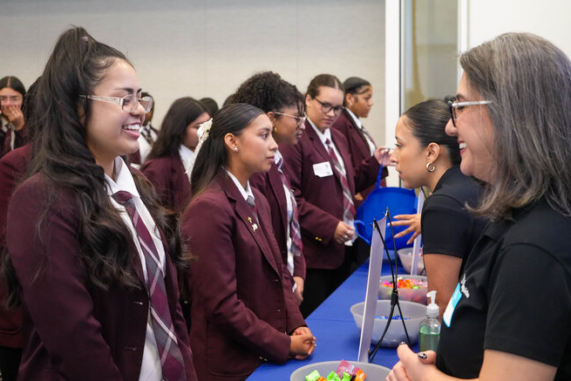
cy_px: 192
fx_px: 730
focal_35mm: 46
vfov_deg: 29.3
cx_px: 302
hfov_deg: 42.7
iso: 4000
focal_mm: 41
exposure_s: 1/160
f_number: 4.5
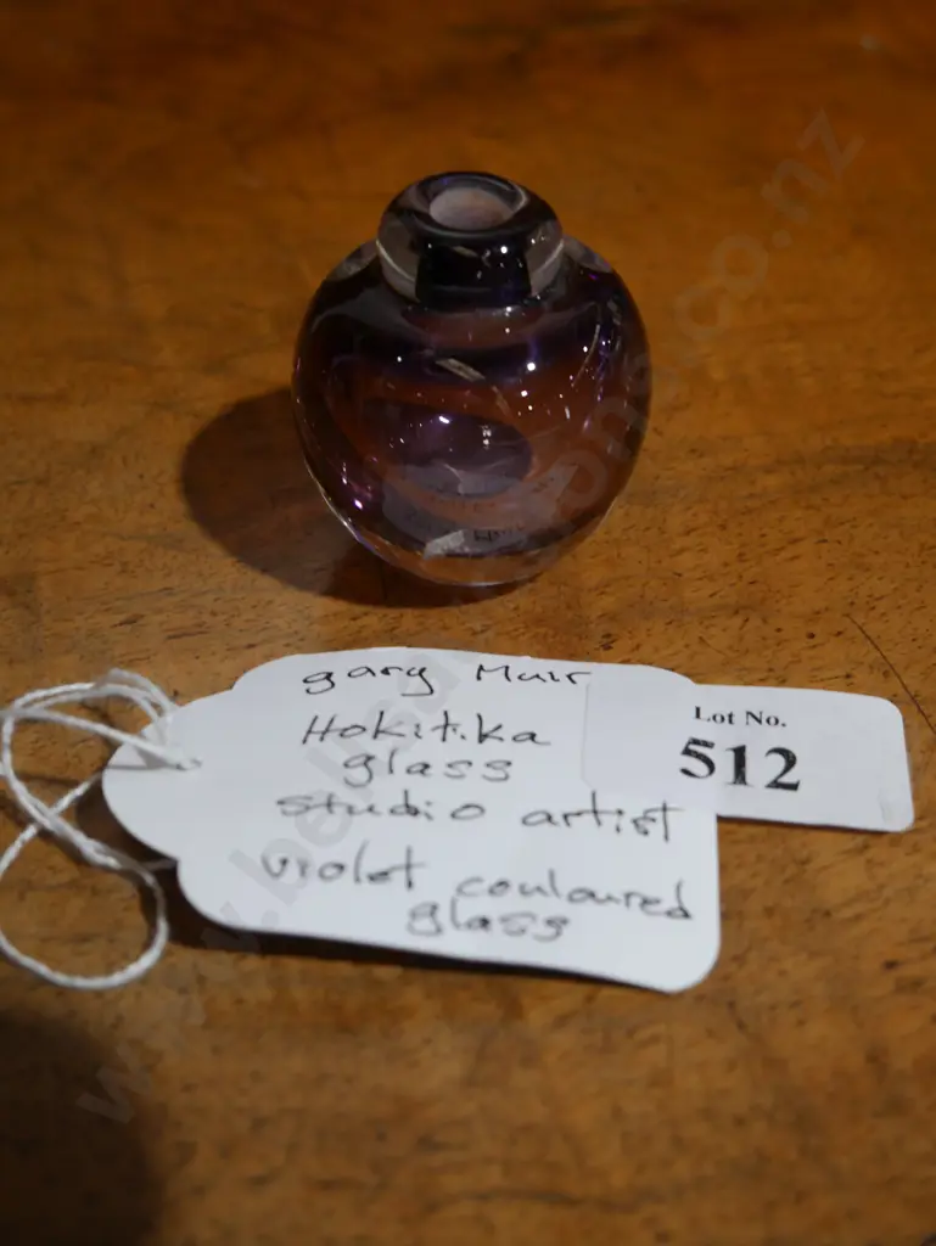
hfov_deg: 32.9
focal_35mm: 44
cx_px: 468
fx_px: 1585
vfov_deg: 42.9
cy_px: 623
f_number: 4.7
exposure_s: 1/60
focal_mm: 22
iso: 320
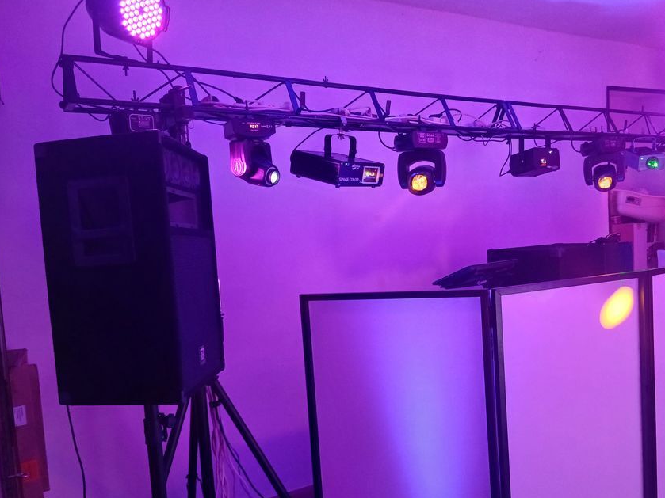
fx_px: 595
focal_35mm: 31
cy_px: 291
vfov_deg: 45.3
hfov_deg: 58.0
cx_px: 388
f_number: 1.8
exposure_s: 1/33.3
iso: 250
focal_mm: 3.98
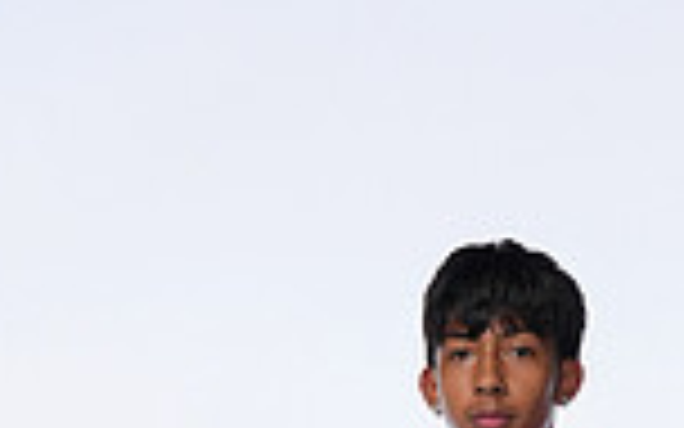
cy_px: 973
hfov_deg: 15.6
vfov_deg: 9.0
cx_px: 500
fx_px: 2479
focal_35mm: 133
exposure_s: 1/250
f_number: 8
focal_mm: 44
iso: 800
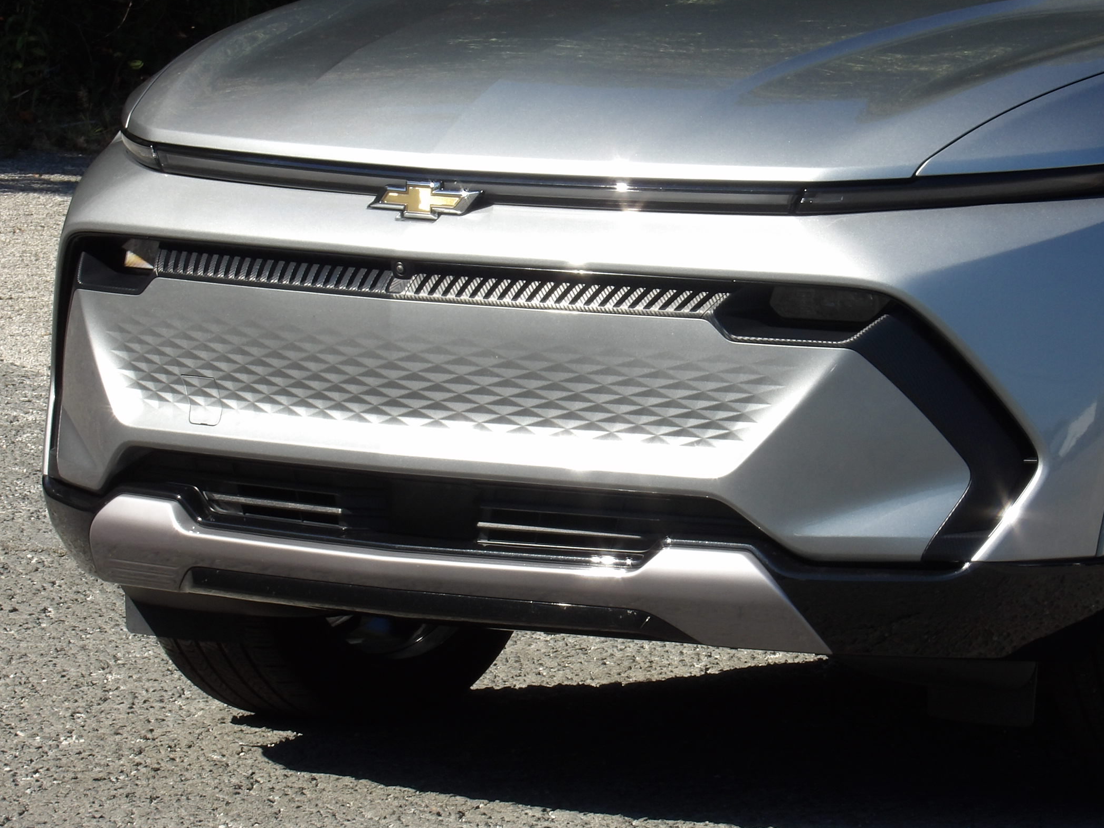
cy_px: 375
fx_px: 8771
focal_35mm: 275
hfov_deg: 7.2
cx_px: 633
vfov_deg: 5.4
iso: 100
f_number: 8
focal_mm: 39.8
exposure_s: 1/144
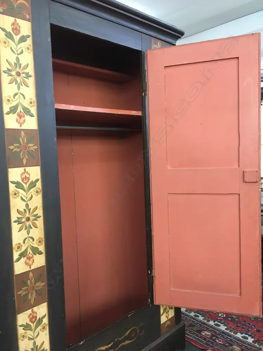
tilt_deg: -5.8
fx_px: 294
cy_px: 176
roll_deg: +1.8
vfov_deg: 61.7
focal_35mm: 29
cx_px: 132
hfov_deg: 48.2
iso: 160
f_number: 2.2
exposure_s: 1/33
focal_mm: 4.15
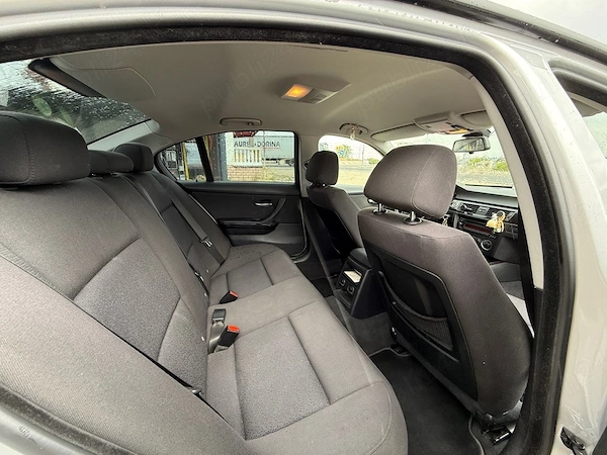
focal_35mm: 14
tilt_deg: -15.3
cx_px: 304
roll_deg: -1.1
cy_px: 228
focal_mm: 2.22
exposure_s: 1/99
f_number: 2.2
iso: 200
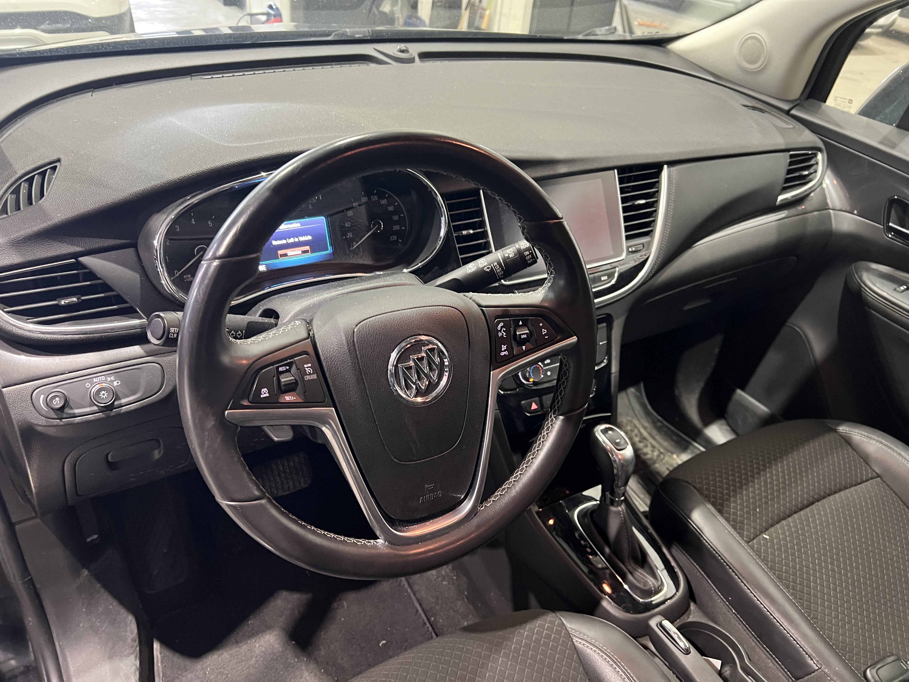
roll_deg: -6.8
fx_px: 683
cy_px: 341
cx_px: 454
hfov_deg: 67.3
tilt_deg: -34.4
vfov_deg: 53.1
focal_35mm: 26
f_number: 1.5
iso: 500
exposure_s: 1/40
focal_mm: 5.7
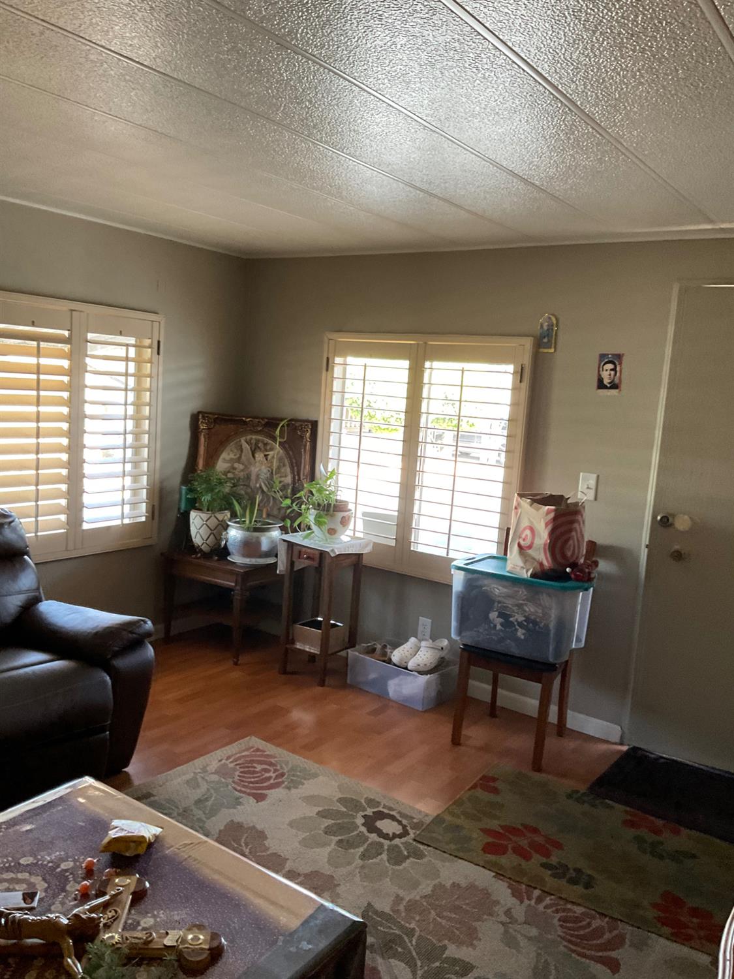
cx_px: 367
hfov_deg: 48.2
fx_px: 820
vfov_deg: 61.7
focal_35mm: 29
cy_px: 490
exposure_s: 1/60
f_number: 1.8
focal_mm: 3
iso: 125
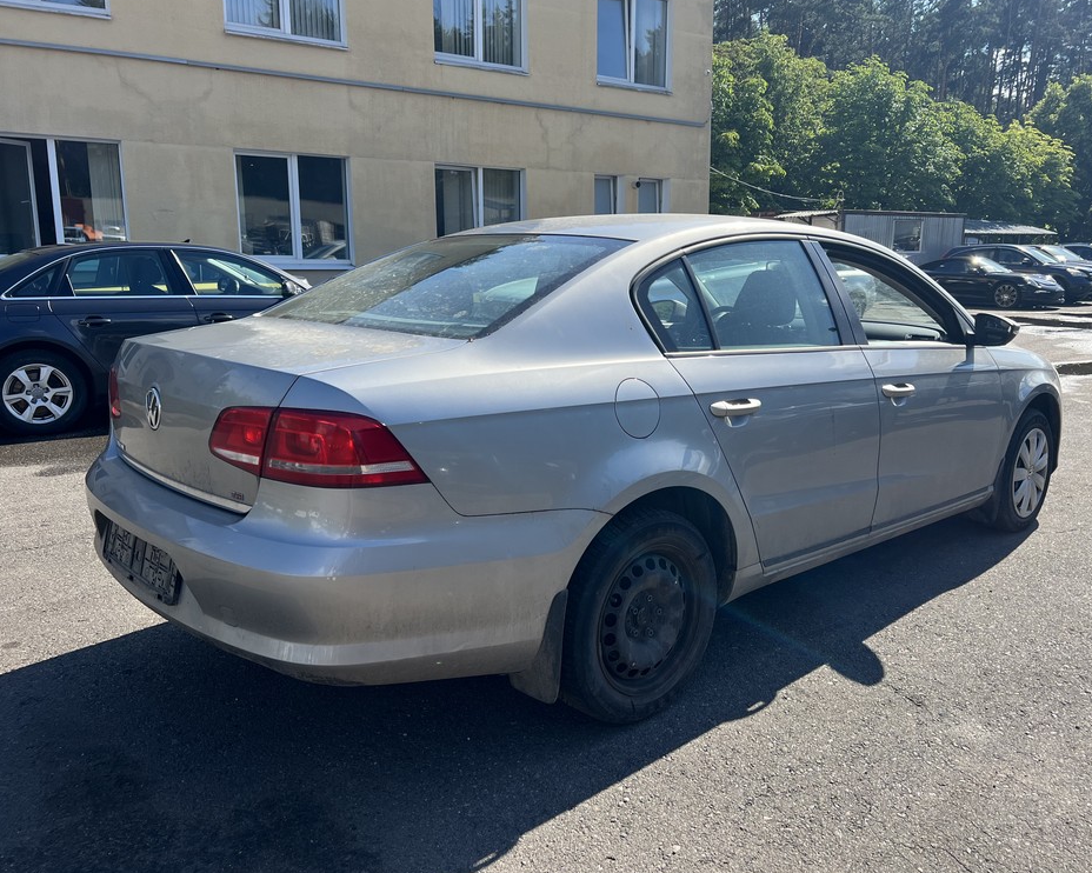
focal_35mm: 28
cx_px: 581
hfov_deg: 62.2
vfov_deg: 51.5
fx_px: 905
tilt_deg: -9.8
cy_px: 434
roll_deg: -0.6
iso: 50
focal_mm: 5.7
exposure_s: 1/2252
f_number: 1.5
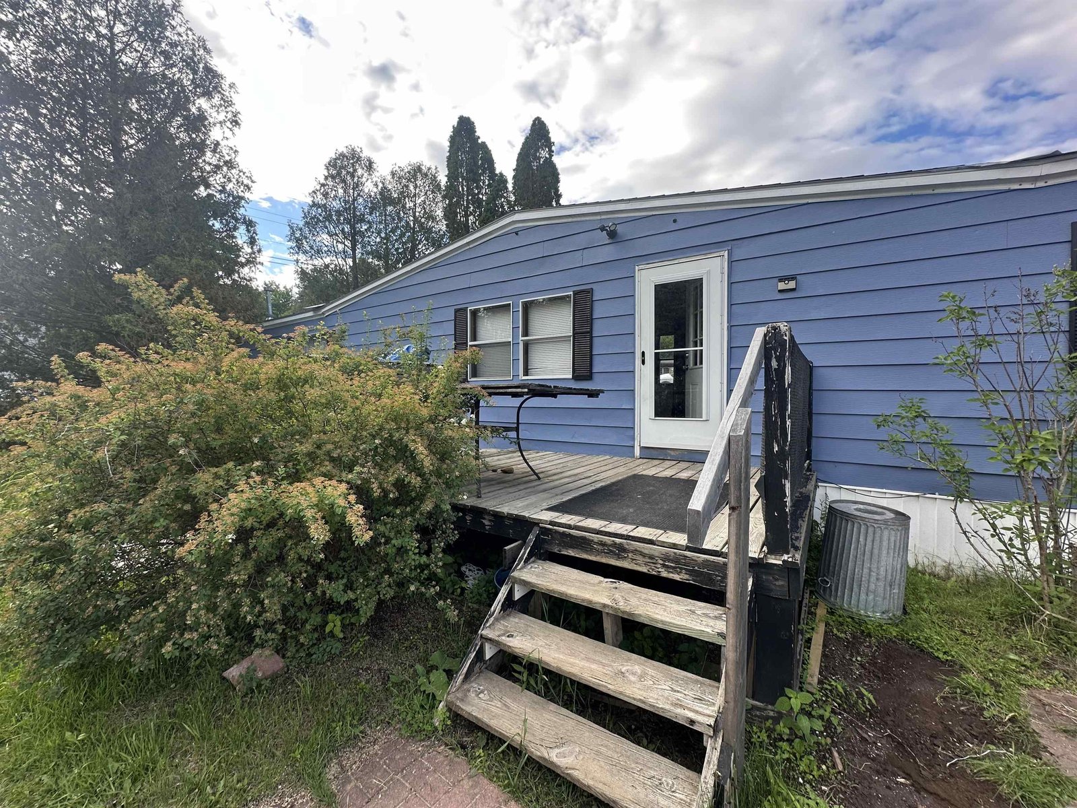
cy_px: 404
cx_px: 538
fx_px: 436
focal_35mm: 14
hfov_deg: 102.1
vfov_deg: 85.7
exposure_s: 1/334
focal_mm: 2.22
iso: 40
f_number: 2.2
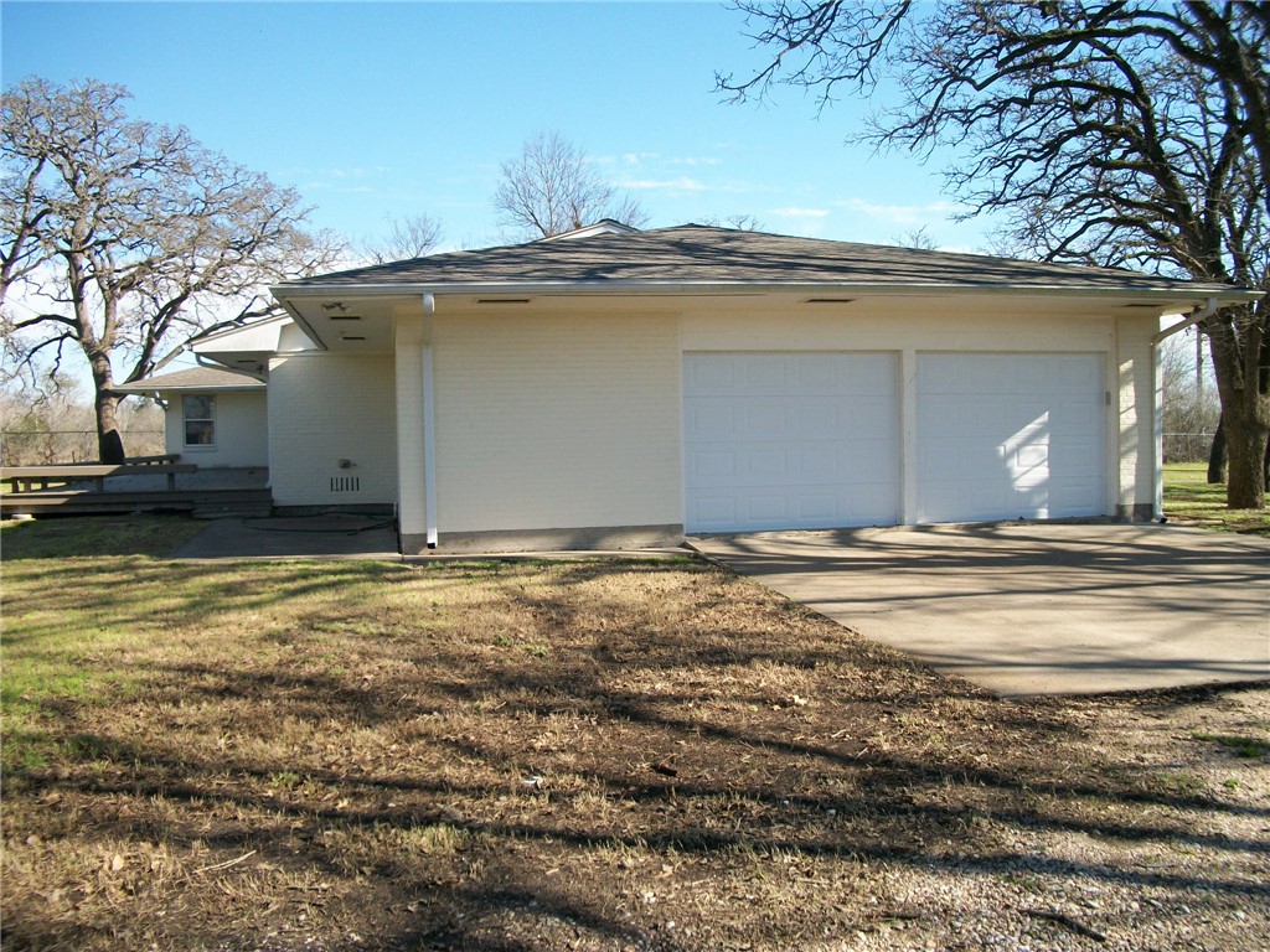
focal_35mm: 32
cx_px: 635
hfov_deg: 56.8
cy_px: 476
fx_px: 1174
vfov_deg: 44.2
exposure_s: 1/100
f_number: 8.8
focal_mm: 5.7
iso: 80
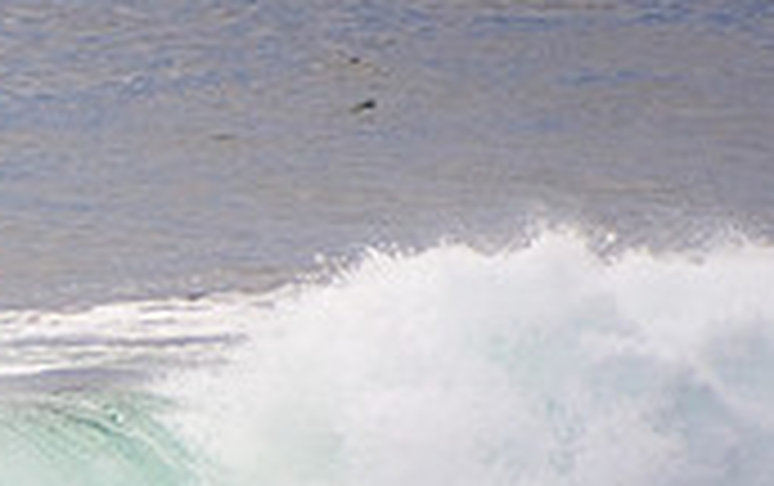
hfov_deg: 1.0
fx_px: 43468
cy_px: 614
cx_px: -418
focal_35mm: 2058
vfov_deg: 0.6
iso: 500
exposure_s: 1/800
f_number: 5.6
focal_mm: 400
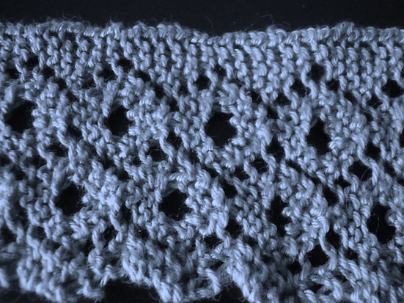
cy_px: 164
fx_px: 420
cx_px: 229
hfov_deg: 51.2
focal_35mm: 36
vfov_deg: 39.6
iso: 400
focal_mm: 5.45
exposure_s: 1/20
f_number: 2.9
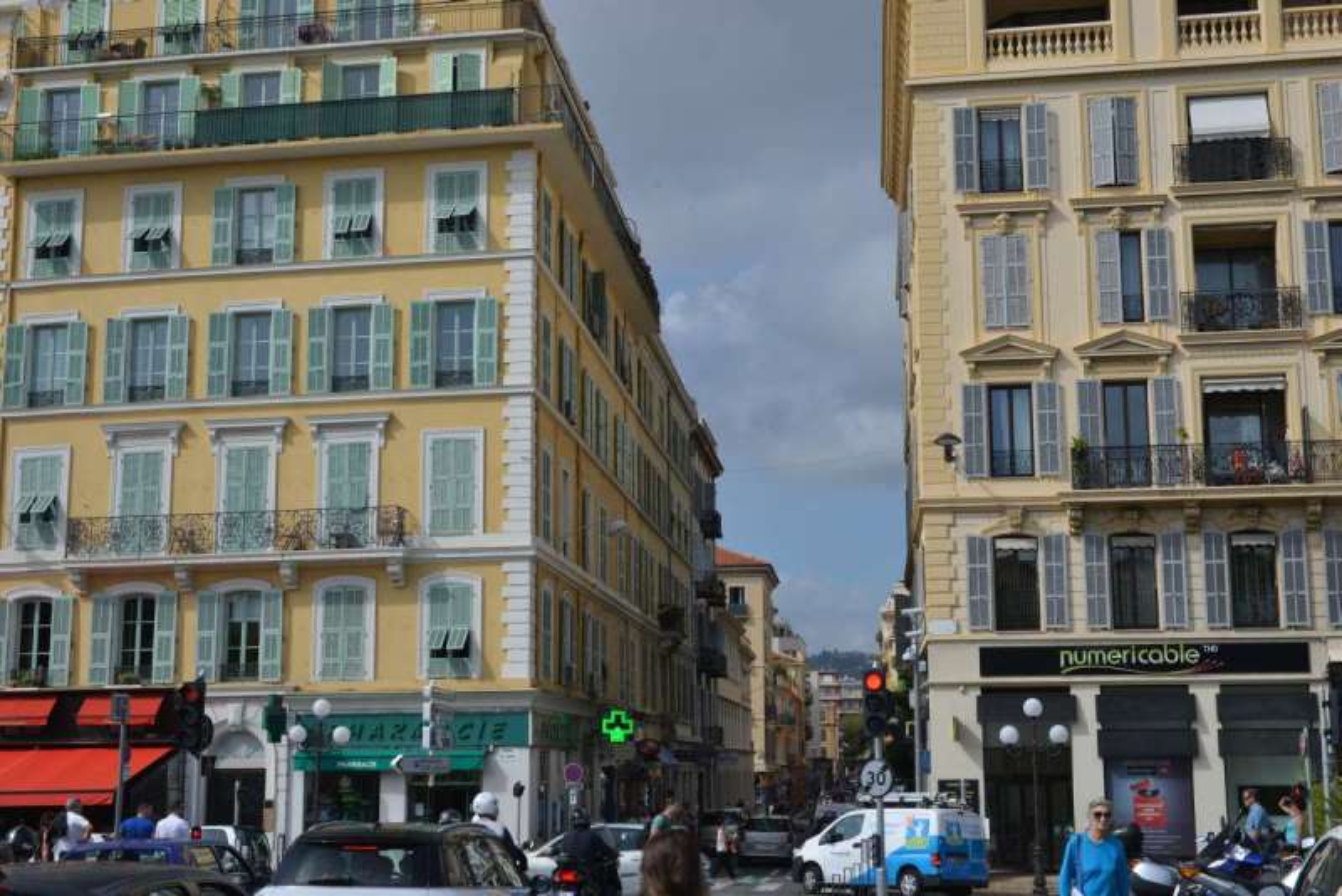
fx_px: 1790
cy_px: 448
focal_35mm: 48
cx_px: 671
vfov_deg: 28.1
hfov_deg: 41.1
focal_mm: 48
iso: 320
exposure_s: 1/125
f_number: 16
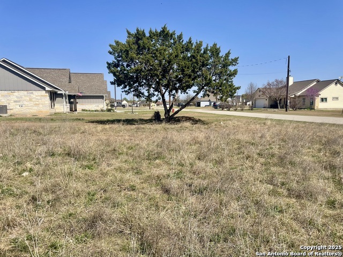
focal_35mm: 26
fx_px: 258
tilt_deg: -4.0
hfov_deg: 67.3
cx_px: 172
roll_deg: +1.8
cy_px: 128
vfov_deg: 53.1
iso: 32
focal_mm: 4.2
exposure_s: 1/3731
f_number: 1.6
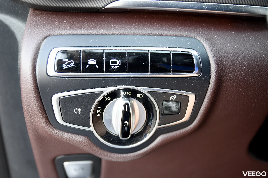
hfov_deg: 53.2
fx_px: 268
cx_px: 134
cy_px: 89
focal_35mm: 36
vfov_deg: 36.8
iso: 1000
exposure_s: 1/200
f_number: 2.8
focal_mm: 24
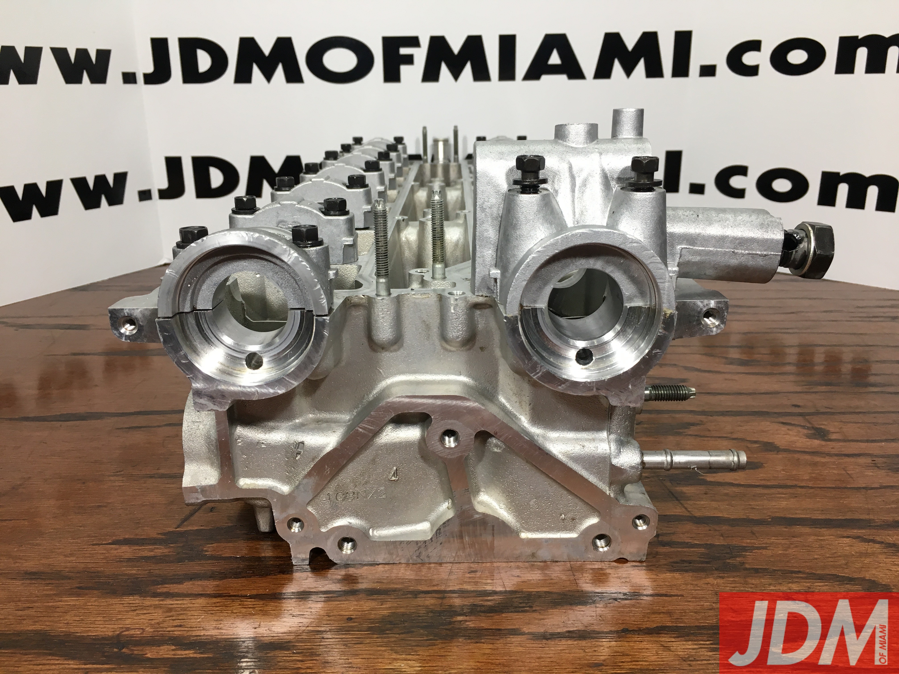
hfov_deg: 61.7
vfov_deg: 48.2
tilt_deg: -17.7
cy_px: 337
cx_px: 450
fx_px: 753
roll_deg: +0.7
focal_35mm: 29
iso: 25
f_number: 2.2
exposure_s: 1/30
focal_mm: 4.15
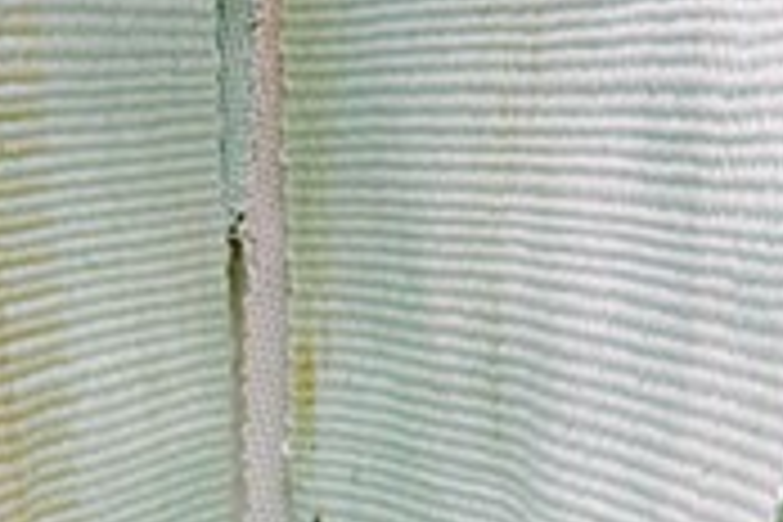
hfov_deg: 29.0
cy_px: 356
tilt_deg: -7.7
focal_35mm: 69
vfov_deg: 19.7
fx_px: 1501
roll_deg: +0.6
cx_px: 261
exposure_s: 1/120
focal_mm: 6.9
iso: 125
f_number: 1.8
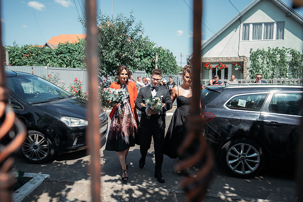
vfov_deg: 49.6
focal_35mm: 26
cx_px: 152
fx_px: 219
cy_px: 101
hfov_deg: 69.4
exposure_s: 1/500
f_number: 2.8
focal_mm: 26
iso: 100
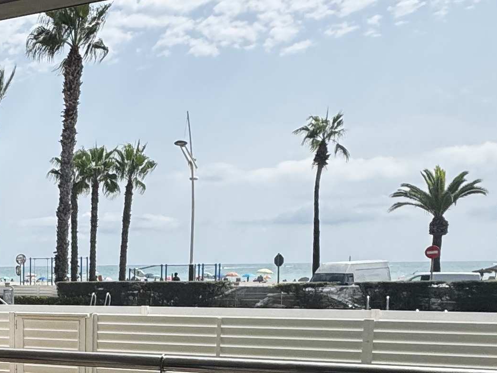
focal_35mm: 54
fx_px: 775
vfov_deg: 25.6
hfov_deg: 31.8
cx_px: -37
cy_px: 377
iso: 50
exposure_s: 1/3390
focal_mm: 2.22
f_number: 2.2
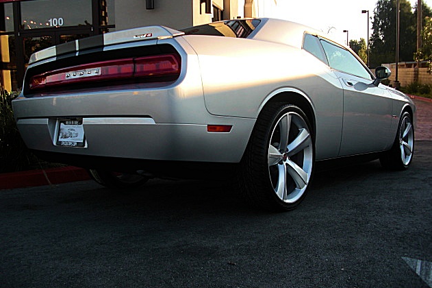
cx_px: 215
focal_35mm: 38
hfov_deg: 50.7
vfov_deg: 35.0
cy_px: 133
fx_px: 456
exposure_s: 1/320
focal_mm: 6.3
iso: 50
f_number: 2.8
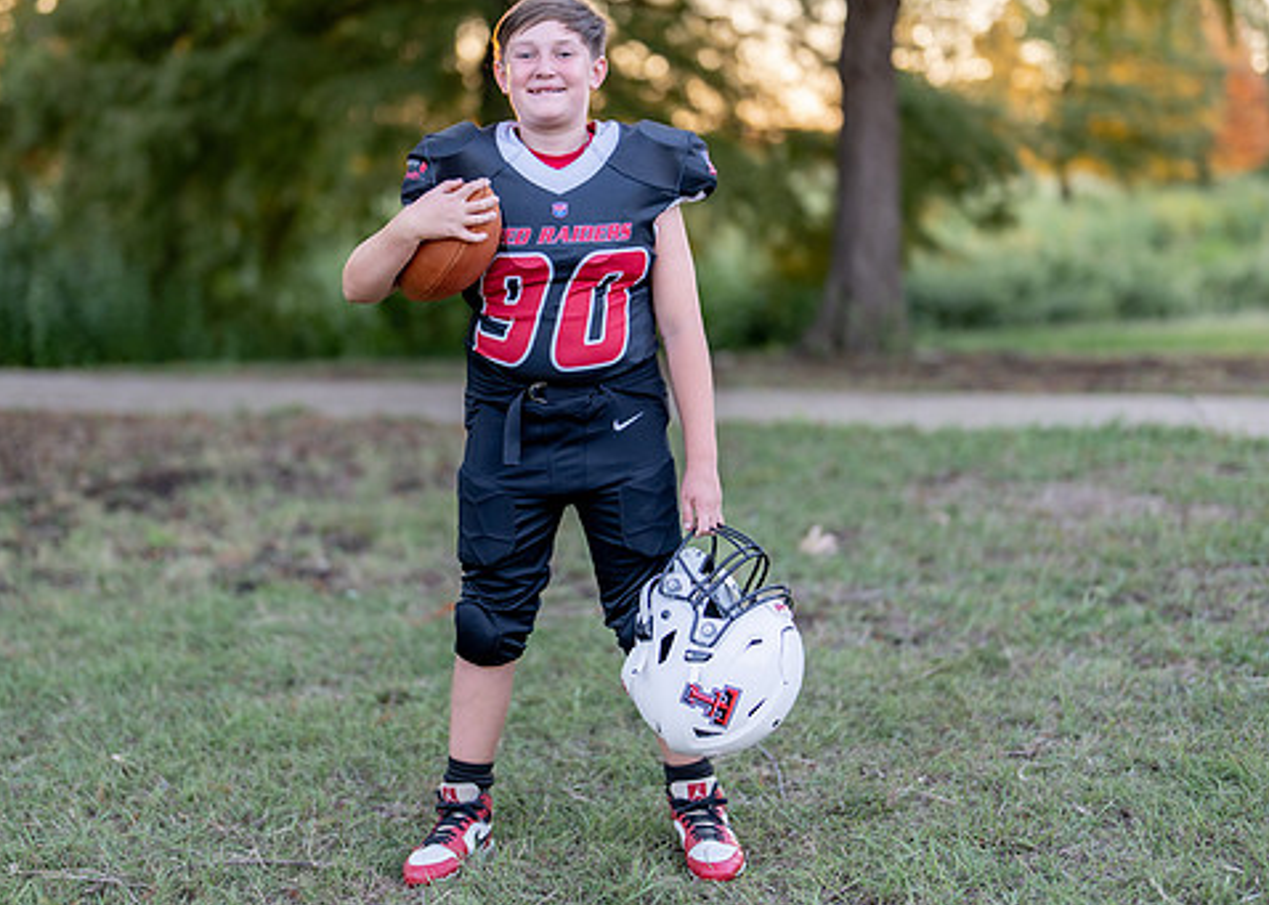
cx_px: 544
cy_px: 360
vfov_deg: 20.6
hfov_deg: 28.6
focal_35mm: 69
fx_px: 2486
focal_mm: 50
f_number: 1.2
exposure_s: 1/320
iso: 100
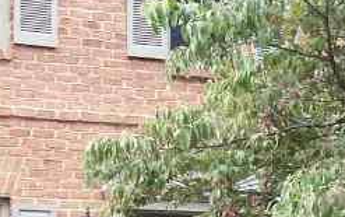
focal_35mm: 158
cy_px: 307
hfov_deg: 13.2
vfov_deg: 8.2
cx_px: 166
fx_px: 1487
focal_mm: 6
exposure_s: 1/112
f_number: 2.7
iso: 80
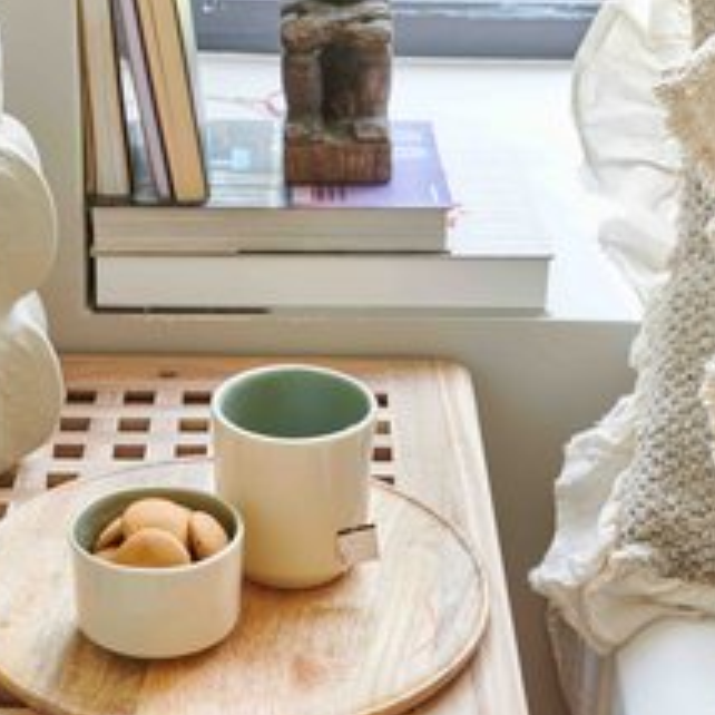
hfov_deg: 19.5
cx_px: 296
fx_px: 2080
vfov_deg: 19.5
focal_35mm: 89
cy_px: 368
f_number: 14
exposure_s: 1/3
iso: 100
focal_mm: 56
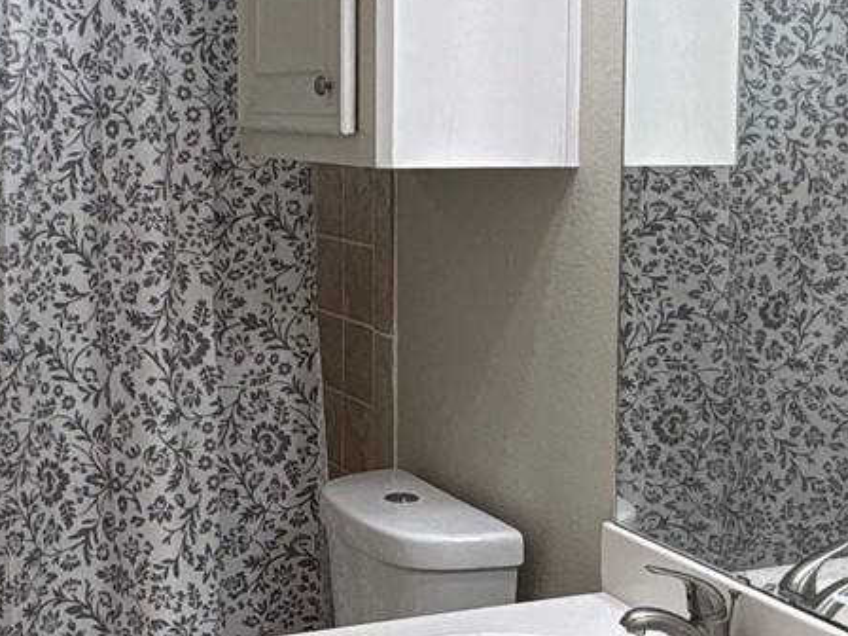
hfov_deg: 30.3
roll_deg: +0.3
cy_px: 290
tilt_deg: -6.0
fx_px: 1568
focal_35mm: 64
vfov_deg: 22.9
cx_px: 413
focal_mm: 2.22
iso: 80
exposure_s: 1/120
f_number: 2.2
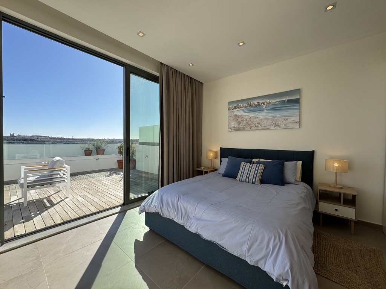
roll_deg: -1.1
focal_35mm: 14
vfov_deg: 85.7
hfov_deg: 102.1
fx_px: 156
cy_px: 144
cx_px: 193
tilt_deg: -1.2
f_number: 2.2
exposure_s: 1/796
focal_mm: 2.22
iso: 50
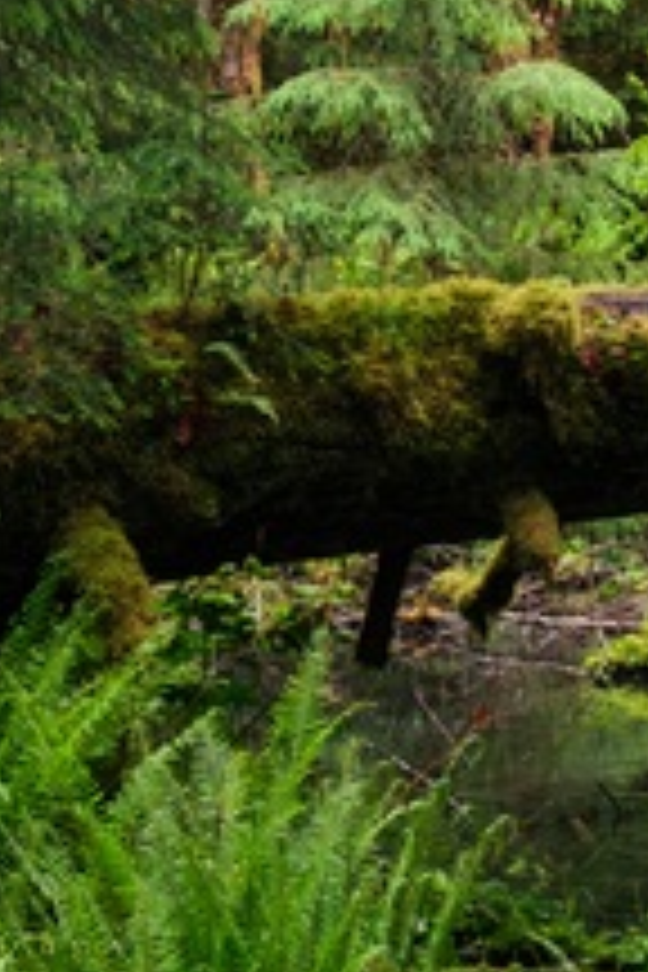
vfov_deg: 16.3
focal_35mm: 123
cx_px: 691
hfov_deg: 11.0
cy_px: -36
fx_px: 3321
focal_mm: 34.3
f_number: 8
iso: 1600
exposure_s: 1/80
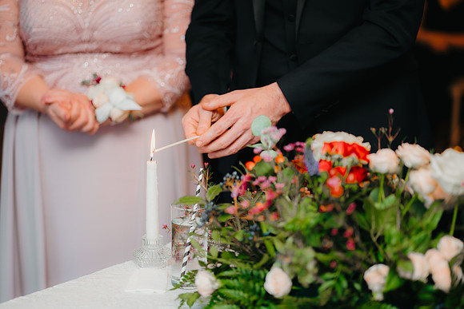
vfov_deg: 15.4
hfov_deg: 22.9
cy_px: 157
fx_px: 1147
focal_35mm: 89
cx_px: 227
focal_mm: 85
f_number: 2
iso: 500
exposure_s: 1/160
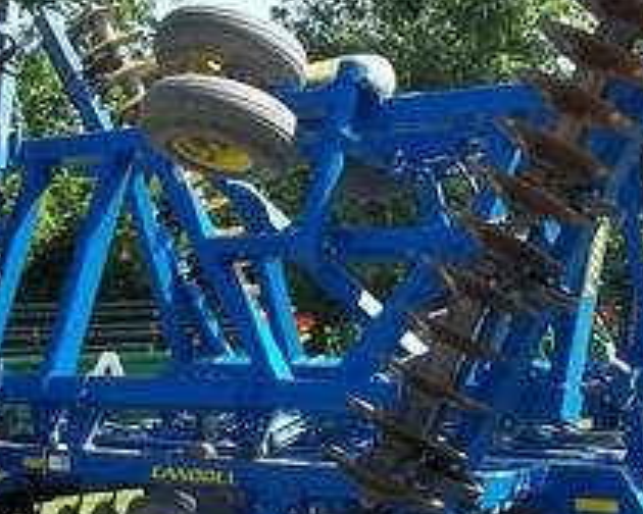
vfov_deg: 18.9
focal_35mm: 81
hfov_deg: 23.3
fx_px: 1541
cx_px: 493
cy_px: 300
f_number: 2.9
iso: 64
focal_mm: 5.7
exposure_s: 1/400
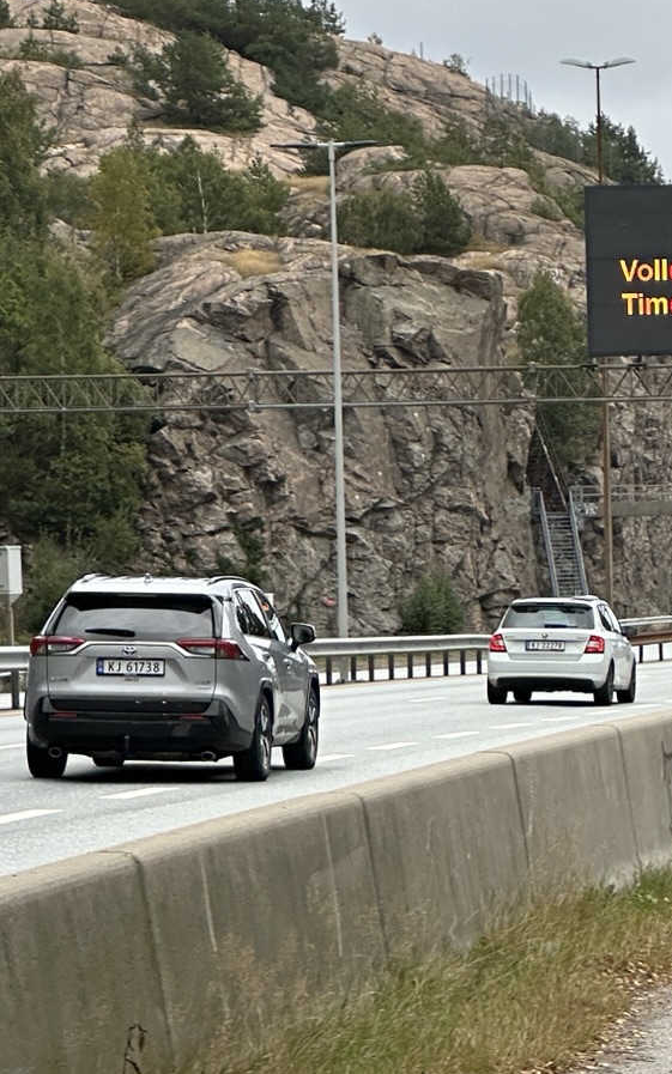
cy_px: 894
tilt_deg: -5.8
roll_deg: +1.4
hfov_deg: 7.2
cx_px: 764
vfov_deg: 11.5
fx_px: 5331
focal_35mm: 182
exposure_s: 1/126
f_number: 2.8
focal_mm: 9
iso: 32
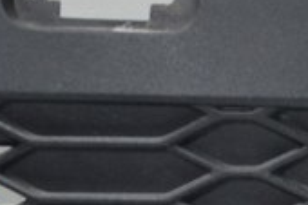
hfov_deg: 9.4
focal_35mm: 217
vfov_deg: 6.3
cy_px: 188
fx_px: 1855
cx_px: 355
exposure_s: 1/60
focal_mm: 24
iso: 400
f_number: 4
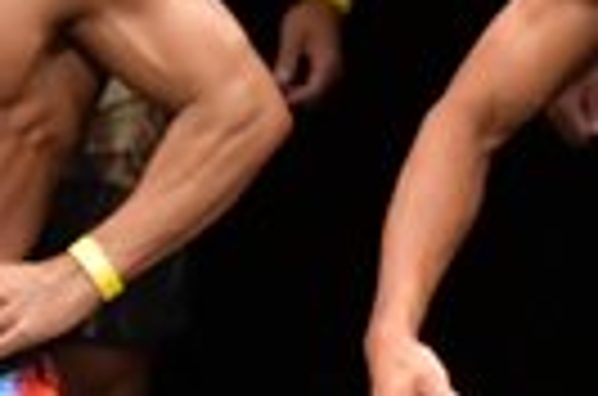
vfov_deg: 0.9
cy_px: 418
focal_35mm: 1578
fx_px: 26150
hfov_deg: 1.3
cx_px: -465
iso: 3200
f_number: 5.6
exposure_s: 1/400
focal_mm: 180
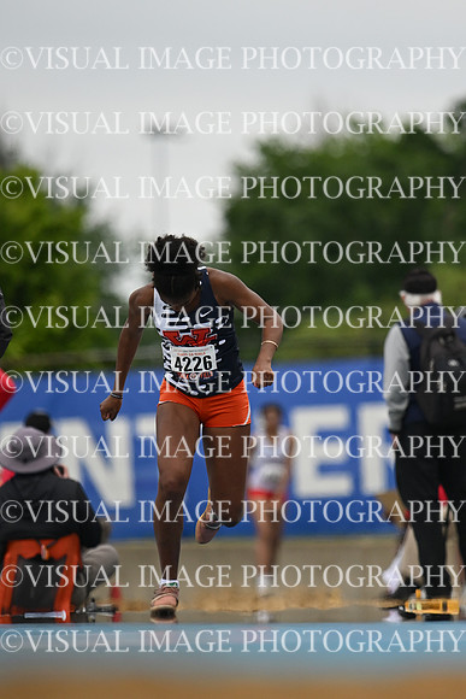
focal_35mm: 600
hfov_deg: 2.3
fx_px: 11642
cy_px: 350
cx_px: 233
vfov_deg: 3.4
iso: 640
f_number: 4.5
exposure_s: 1/5000
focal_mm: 400
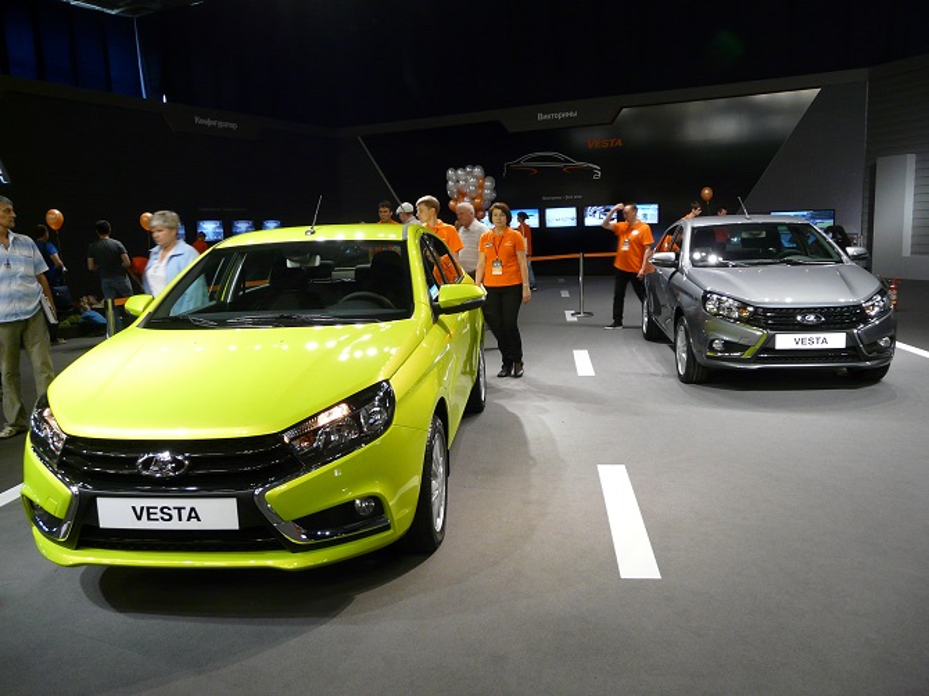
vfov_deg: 49.7
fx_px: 751
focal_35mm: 28
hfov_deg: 63.5
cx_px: 464
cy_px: 348
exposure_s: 1/30
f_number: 2.8
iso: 200
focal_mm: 4.6
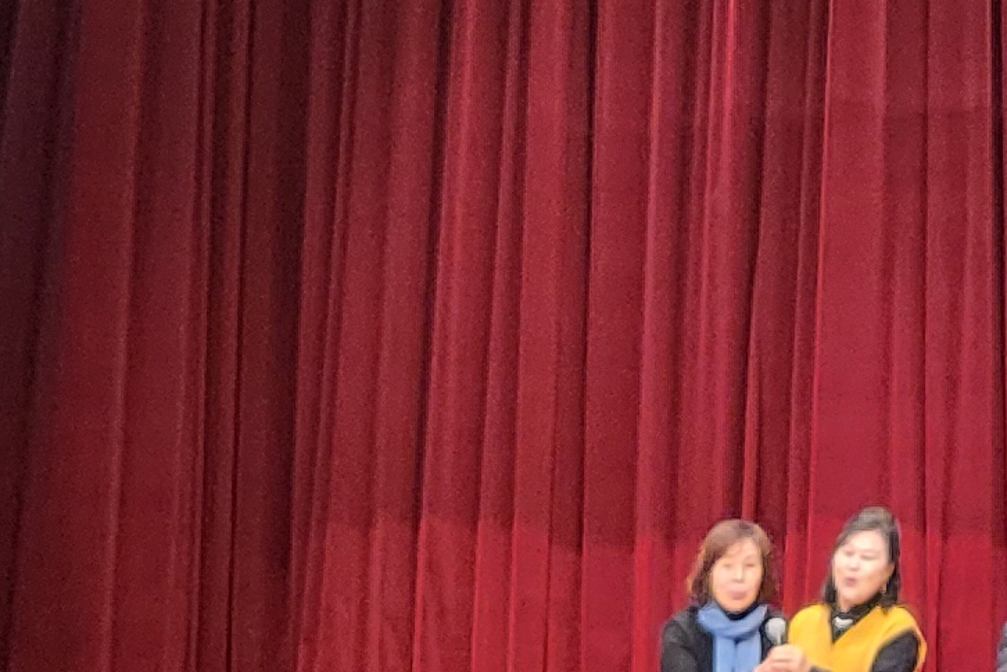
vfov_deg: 9.0
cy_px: -262
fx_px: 4168
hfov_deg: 13.0
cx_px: 1508
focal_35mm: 149
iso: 250
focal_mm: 4.25
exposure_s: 1/60
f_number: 1.8
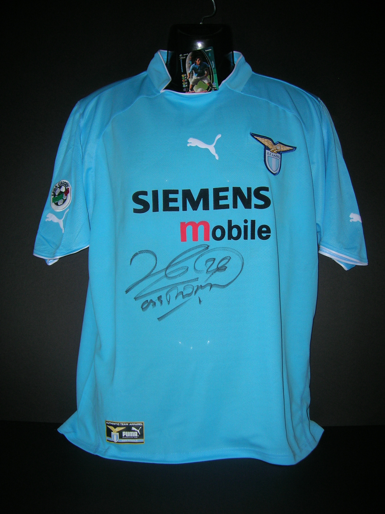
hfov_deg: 41.8
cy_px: 257
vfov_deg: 54.0
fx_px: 504
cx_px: 192
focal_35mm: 34
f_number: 2.9
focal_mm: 5.7
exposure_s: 1/60.1
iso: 50
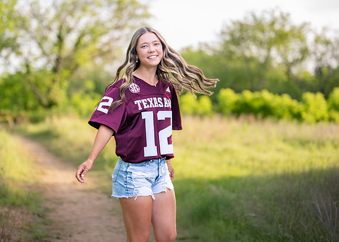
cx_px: 137
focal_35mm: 64
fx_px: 617
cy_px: 104
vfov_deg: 22.2
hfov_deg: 30.6
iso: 200
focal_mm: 50
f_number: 1.2
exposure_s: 1/1250
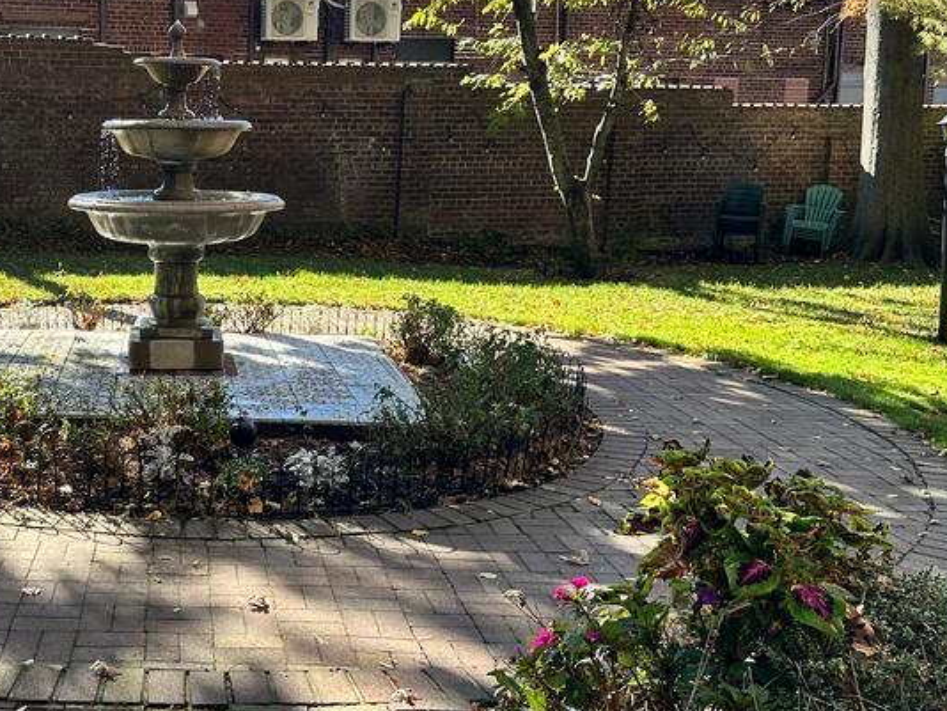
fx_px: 1259
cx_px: 202
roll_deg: +0.4
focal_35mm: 46
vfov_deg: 31.5
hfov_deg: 39.7
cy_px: 287
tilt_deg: -6.5
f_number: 1.78
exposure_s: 1/943
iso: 80
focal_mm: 6.86
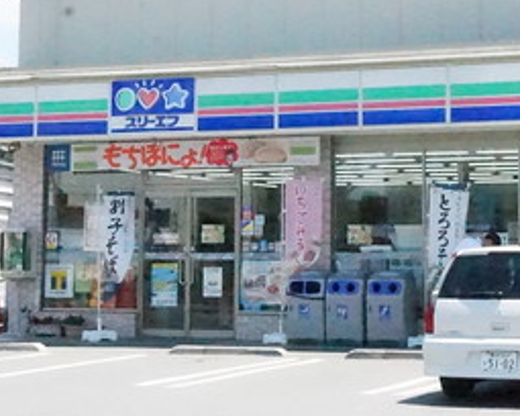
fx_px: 1524
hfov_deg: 19.3
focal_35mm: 99
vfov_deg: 15.4
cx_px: 365
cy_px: 46
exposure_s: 1/4000
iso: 25600
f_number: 22
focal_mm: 28
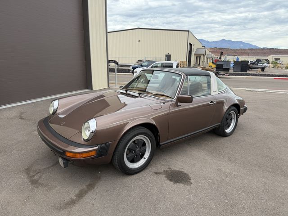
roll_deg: -1.0
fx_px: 200
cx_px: 144
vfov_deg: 56.8
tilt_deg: -13.1
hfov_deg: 71.6
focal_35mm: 24
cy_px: 108
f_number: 1.78
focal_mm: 6.76
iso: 100
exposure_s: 1/1361
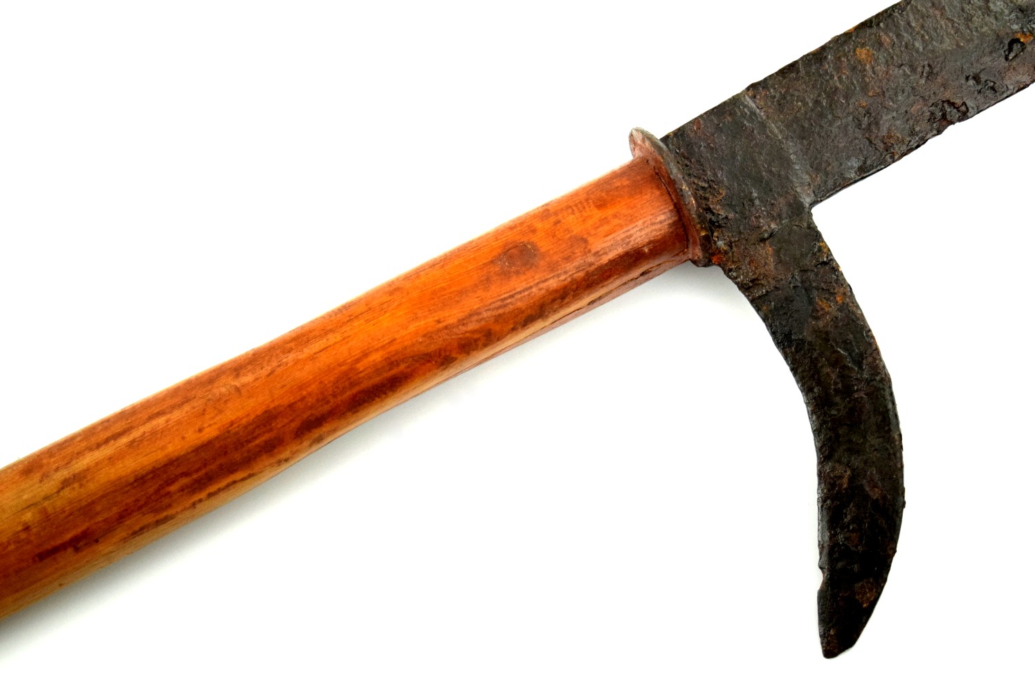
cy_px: 346
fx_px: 1640
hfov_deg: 35.0
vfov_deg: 23.8
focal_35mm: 57
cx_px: 518
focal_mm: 38
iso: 1600
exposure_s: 1/3200
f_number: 4.8
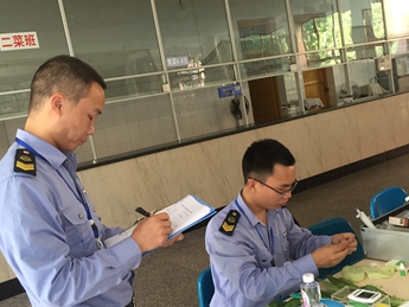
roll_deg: +8.0
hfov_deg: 44.6
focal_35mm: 42
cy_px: 158
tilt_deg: -8.7
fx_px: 496
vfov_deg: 34.4
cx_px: 237
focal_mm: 4.15
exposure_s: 1/33
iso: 160
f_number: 2.2
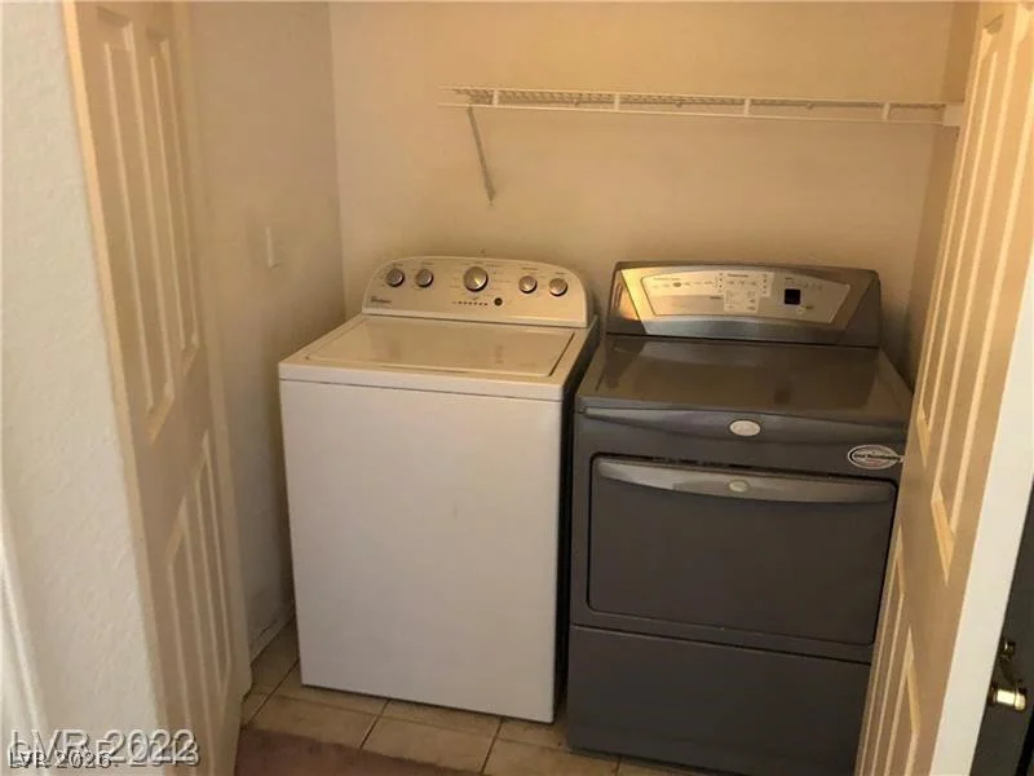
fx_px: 836
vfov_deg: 49.7
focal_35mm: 28
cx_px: 517
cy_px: 388
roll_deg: -0.2
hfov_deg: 63.4
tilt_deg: -16.7
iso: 100
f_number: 1.8
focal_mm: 3.99
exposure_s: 1/4
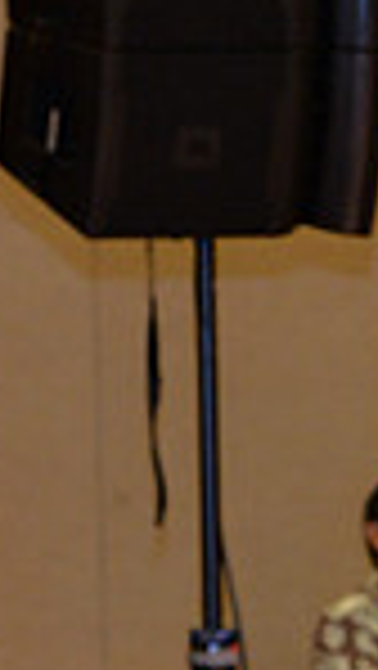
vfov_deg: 3.9
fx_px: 9801
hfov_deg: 2.2
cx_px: 763
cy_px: 1106
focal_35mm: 551
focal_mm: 135
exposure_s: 1/200
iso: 2000
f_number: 5.6
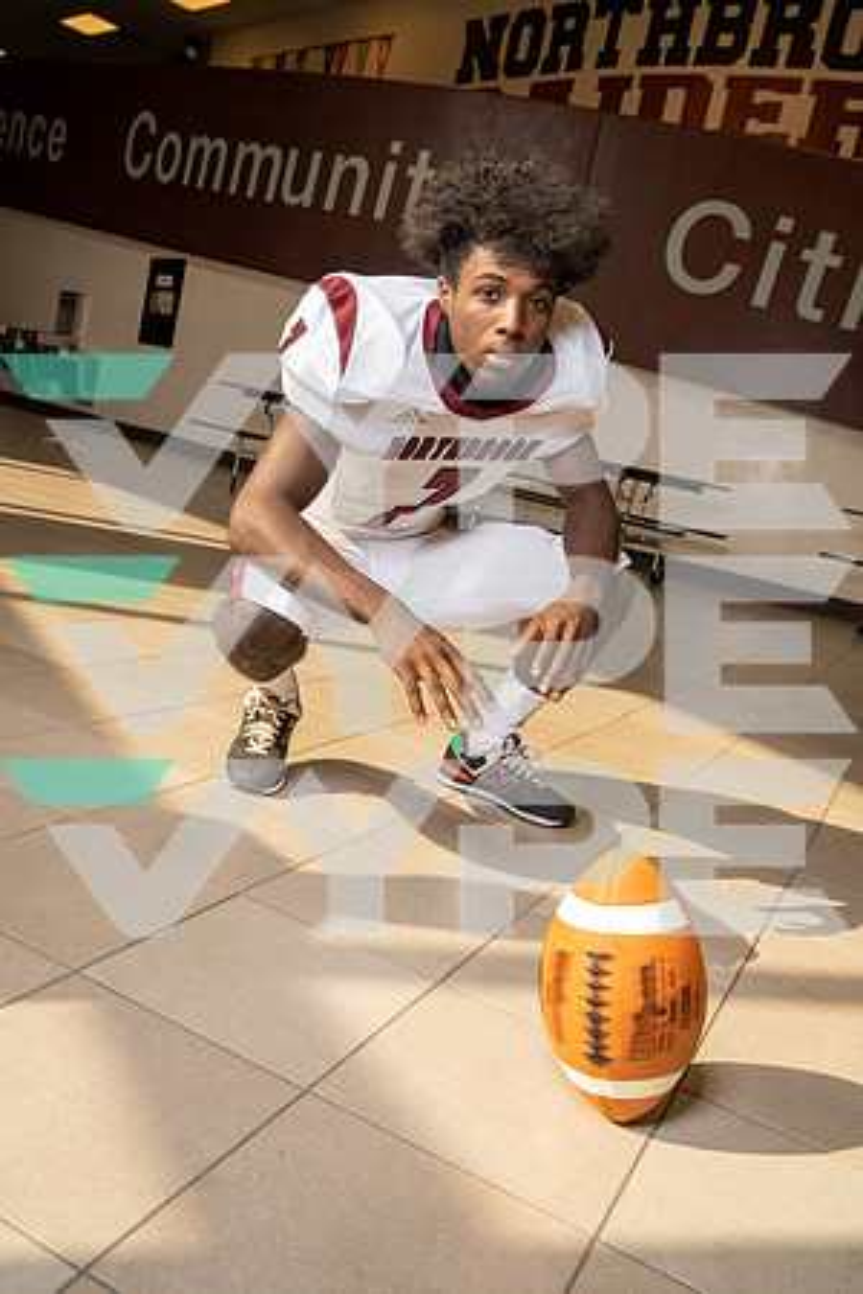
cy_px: 647
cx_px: 432
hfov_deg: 43.6
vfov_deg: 61.9
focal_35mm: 30
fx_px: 1079
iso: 800
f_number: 8
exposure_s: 1/250
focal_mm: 30
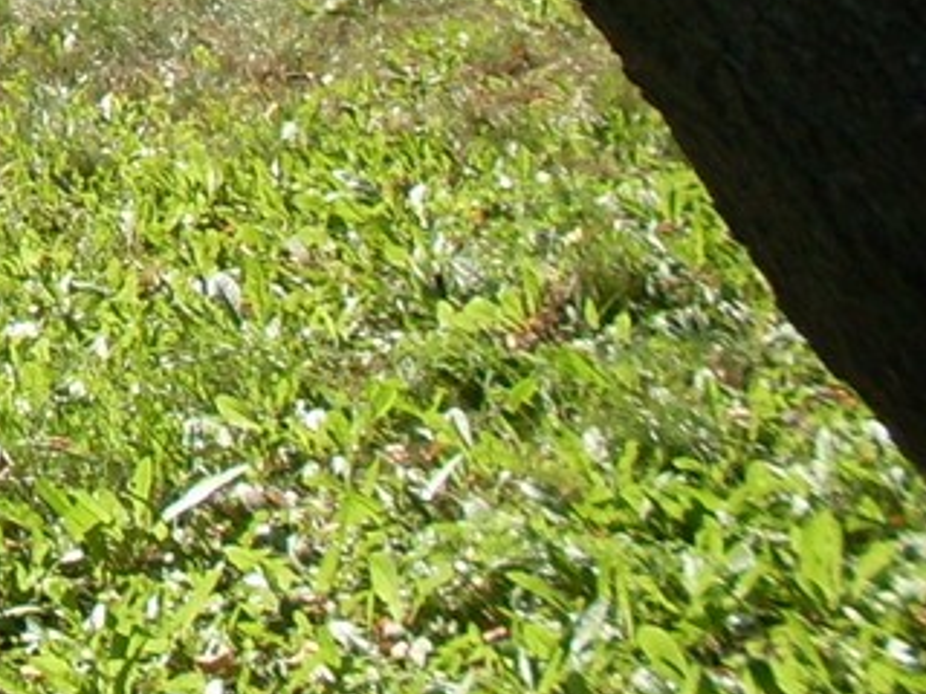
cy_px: -713
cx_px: -1072
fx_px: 4548
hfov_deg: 10.5
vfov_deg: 8.3
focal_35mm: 170
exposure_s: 1/90
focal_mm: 6.3
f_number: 8.4
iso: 80
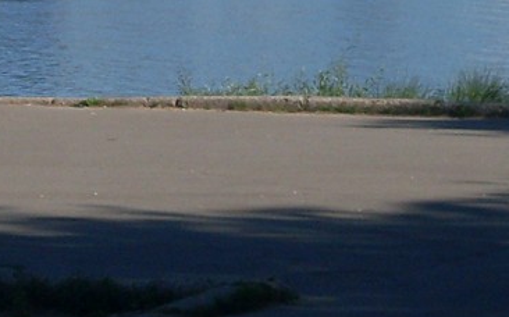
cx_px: 293
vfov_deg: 3.0
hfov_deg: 4.9
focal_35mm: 428
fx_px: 5932
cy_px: -277
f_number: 4.8
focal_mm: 17.1
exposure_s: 1/750
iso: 80
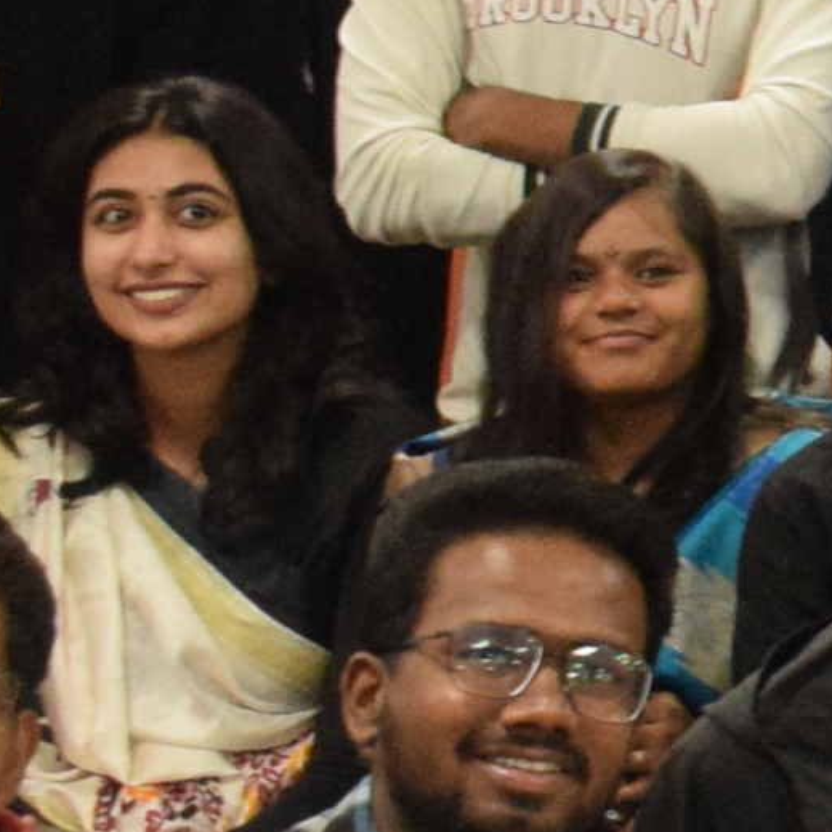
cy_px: 390
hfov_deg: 7.5
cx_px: 2647
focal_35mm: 199
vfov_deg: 8.8
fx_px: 5411
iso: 2500
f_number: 4.5
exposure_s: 1/125
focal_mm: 18
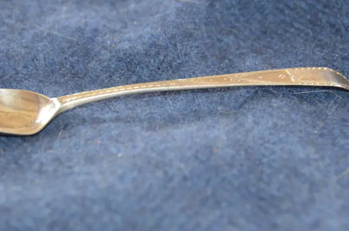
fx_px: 1838
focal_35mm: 190
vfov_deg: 7.2
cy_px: 102
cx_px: 144
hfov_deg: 10.8
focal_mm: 82
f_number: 5
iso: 3200
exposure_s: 1/60
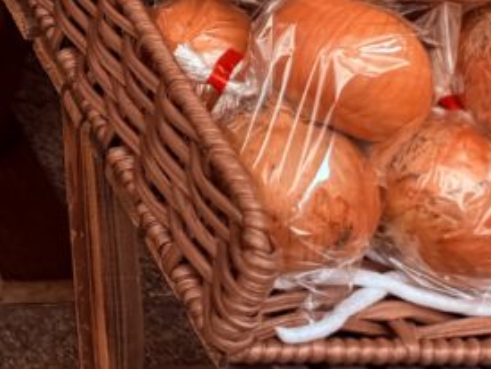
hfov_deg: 13.6
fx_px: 1590
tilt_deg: -28.8
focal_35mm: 112
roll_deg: -2.3
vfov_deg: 11.7
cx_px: -631
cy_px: -401
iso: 80
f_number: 1.78
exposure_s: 1/399
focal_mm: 6.76
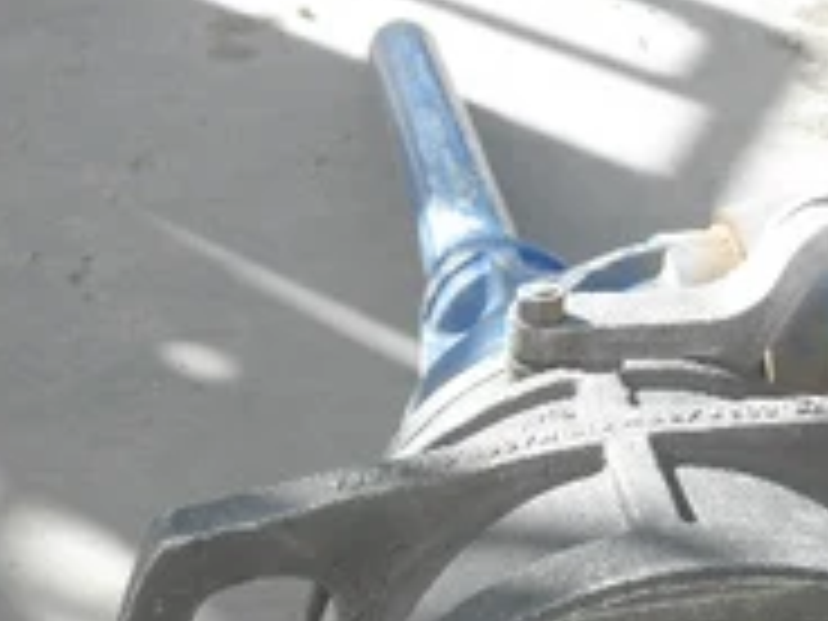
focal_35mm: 76
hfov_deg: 25.4
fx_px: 1818
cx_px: 621
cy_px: 621
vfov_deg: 18.9
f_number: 3.2
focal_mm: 6.1
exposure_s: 1/400
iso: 64
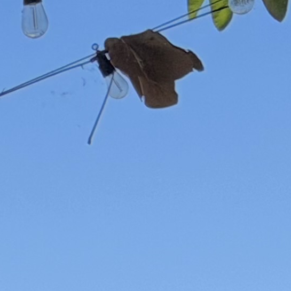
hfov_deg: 5.1
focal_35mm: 314
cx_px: -758
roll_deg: +0.7
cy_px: 799
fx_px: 2986
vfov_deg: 5.3
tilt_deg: -0.1
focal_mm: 6.76
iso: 80
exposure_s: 1/3891
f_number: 1.78
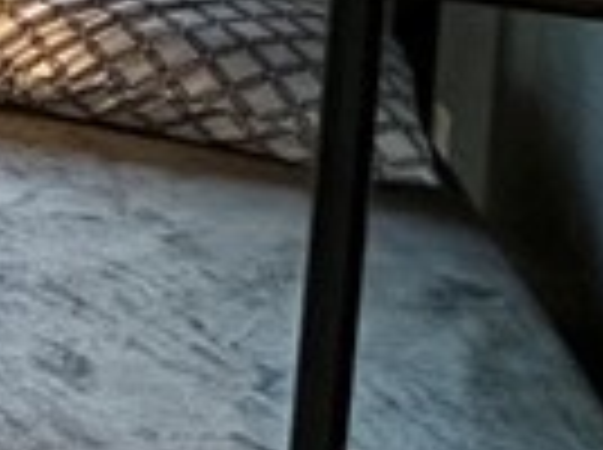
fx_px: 1861
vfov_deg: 12.4
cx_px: -1224
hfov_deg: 11.1
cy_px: -396
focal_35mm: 107
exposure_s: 1/60
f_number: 2.2
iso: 640
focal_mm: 2.22
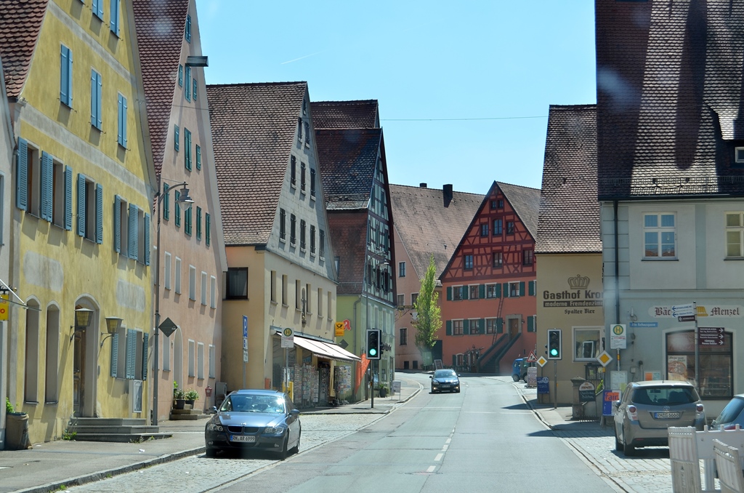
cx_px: 372
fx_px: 1701
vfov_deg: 16.5
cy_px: 246
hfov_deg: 24.7
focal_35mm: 82
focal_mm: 55
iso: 110
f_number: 8
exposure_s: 1/250
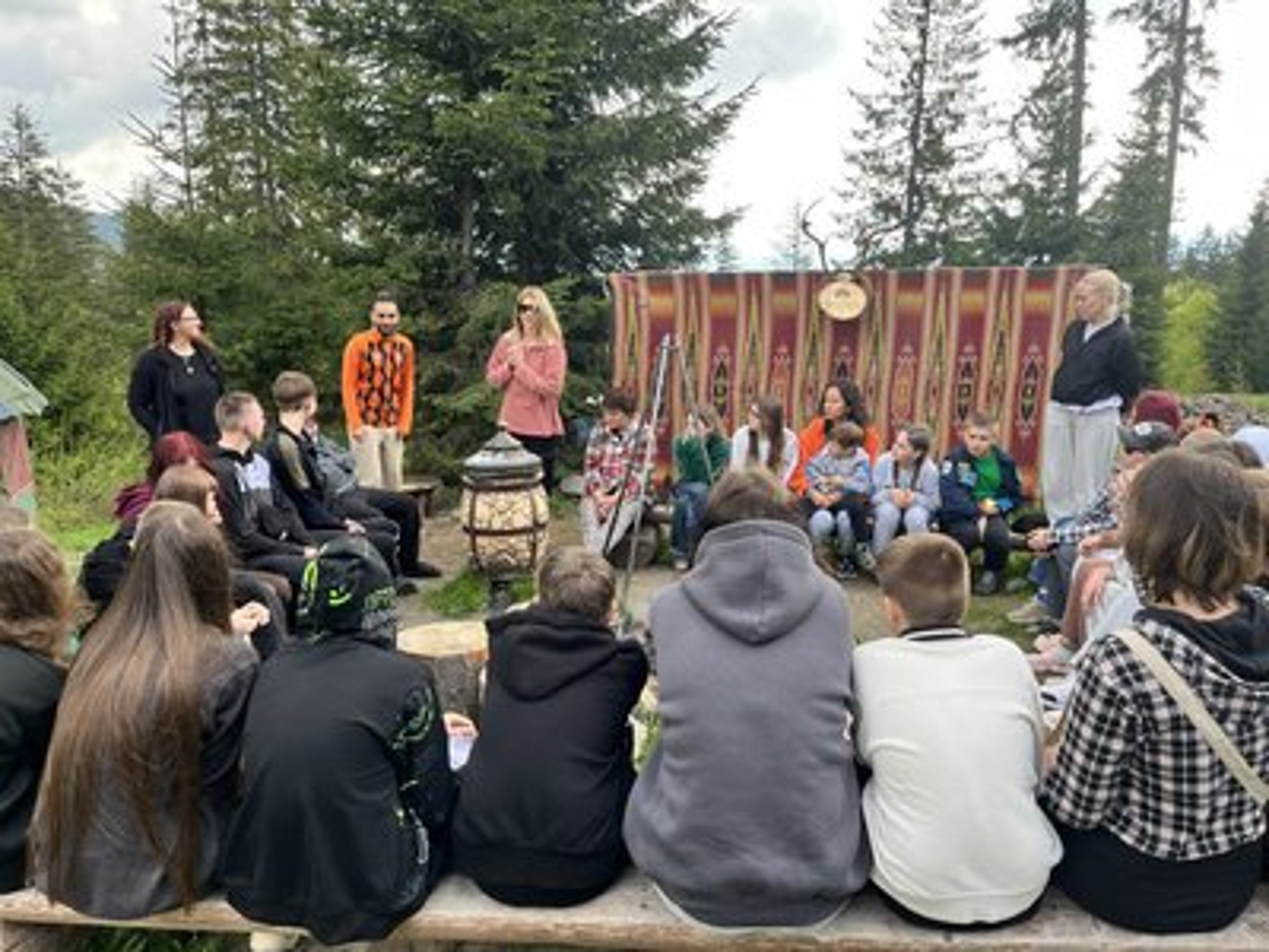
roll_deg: -1.3
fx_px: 953
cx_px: 634
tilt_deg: -13.8
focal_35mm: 26
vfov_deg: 53.1
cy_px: 476
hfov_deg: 67.3
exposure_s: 1/390
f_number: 1.6
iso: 50
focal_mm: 5.1
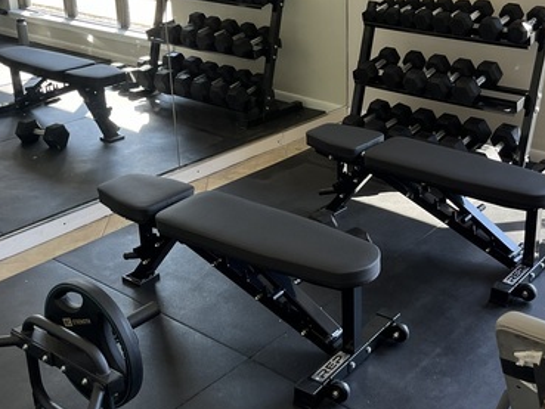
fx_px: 740
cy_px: 149
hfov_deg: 39.8
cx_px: 374
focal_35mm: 47
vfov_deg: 30.7
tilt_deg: -21.6
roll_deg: -0.8
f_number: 1.6
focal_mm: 5.1
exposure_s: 1/122
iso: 80
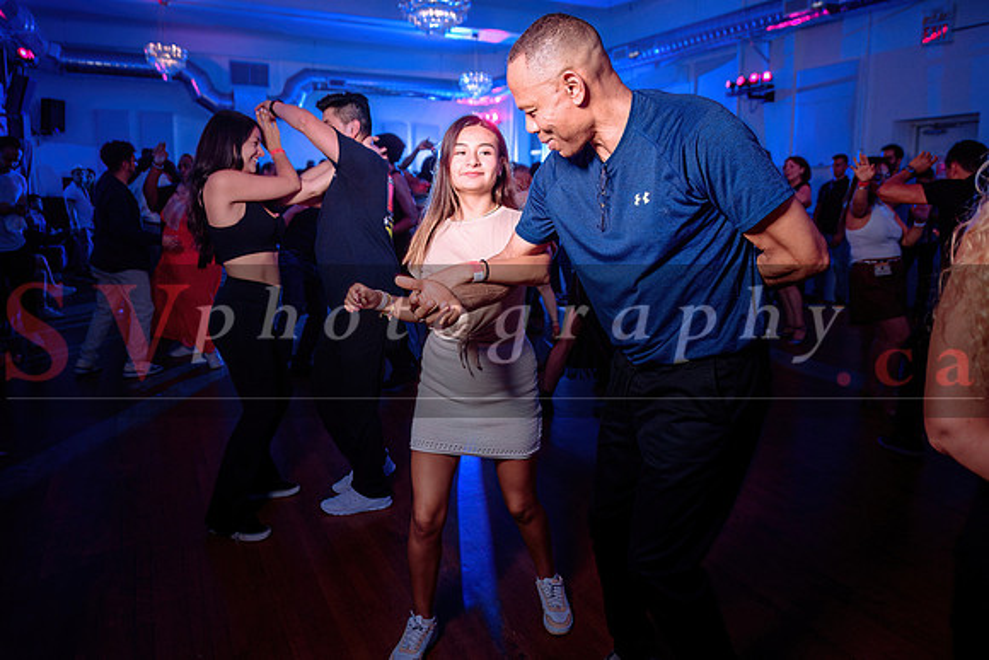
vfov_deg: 47.9
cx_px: 494
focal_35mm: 27
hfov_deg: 67.4
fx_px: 741
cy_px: 289
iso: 800
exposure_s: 1/50
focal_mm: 24
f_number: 3.2
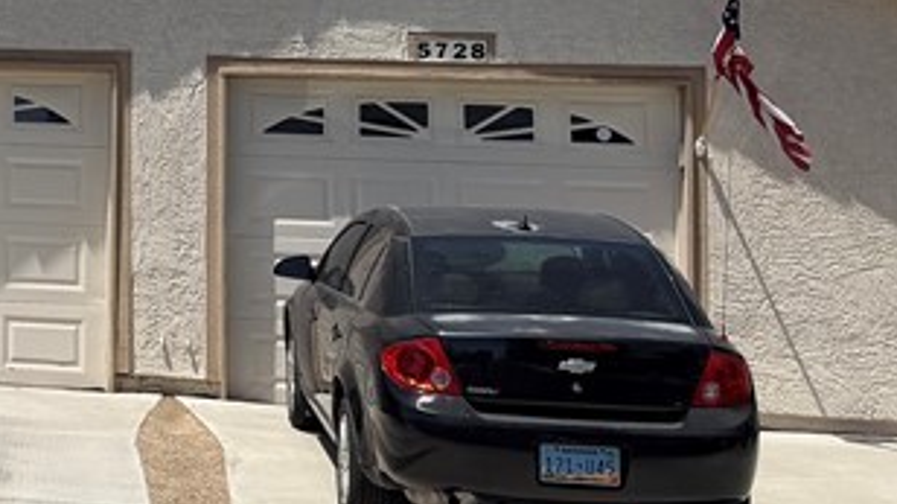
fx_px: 2069
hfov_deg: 21.2
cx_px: -384
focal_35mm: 87
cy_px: -6
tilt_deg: +7.9
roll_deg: -2.4
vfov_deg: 13.7
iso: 80
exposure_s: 1/4975
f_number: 1.78
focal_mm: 6.76
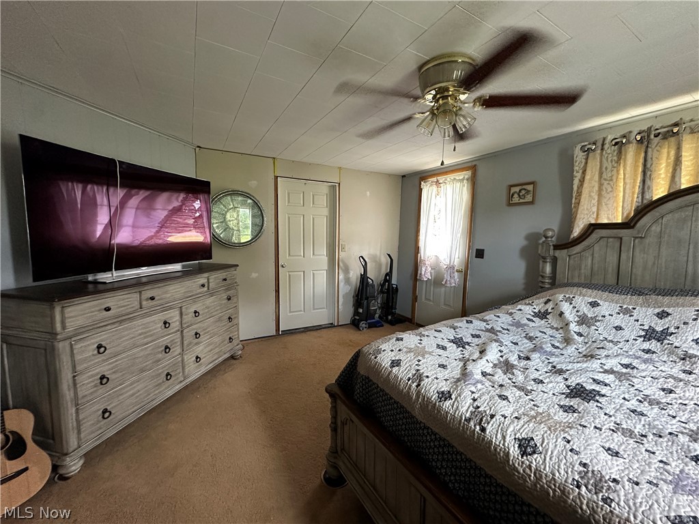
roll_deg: -0.9
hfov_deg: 102.1
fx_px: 283
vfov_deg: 85.7
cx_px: 350
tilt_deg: -5.6
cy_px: 262
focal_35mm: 14
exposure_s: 1/60
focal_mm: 2.22
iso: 500
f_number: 2.2
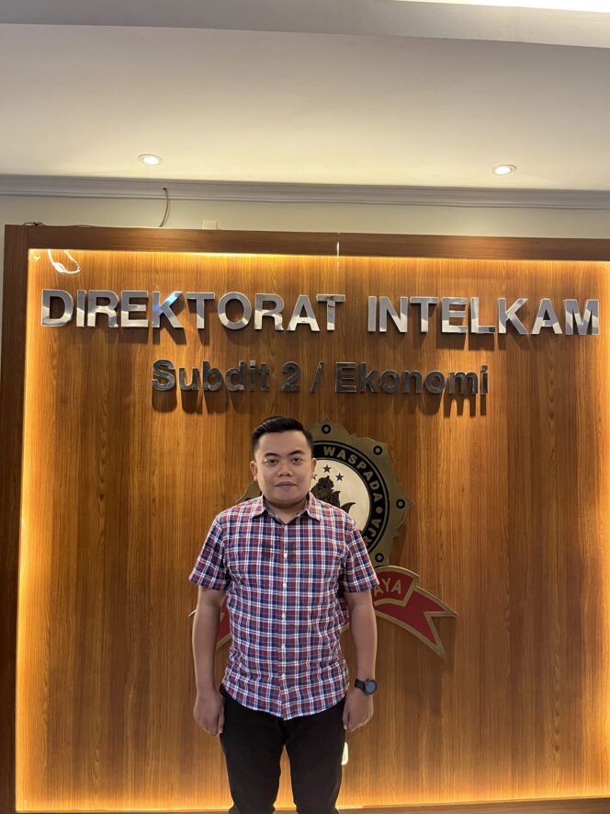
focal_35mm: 26
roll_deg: +1.1
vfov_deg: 67.3
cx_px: 305
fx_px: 611
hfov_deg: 53.1
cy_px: 407
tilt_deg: +1.5
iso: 500
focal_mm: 5.1
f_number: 1.6
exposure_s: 1/50
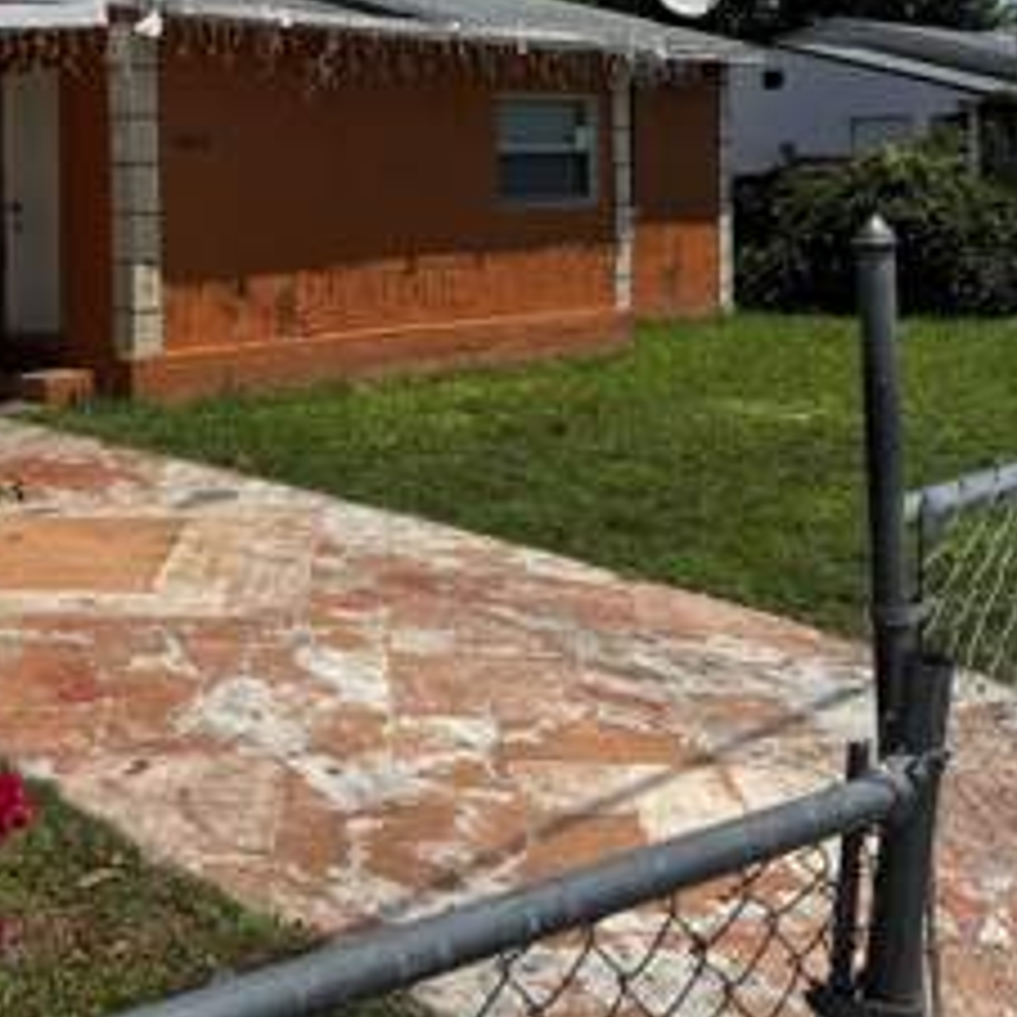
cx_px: 238
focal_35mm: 45
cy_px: 216
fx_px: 1496
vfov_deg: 36.4
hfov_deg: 36.6
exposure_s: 1/5814
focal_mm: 6.76
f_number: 1.78
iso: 80
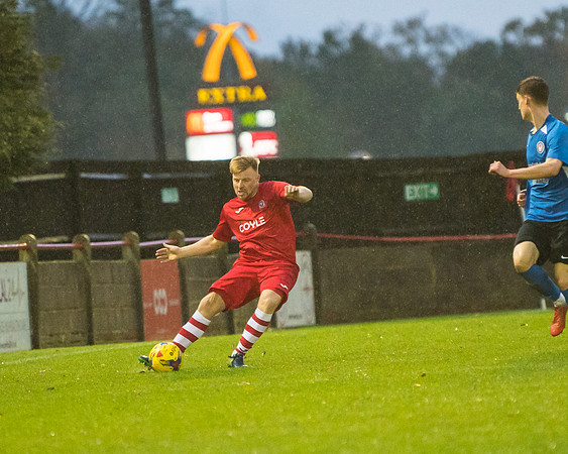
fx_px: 9337
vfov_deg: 2.8
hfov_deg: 3.5
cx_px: 307
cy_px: 291
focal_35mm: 556
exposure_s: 1/1000
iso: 4000
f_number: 2.8
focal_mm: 200
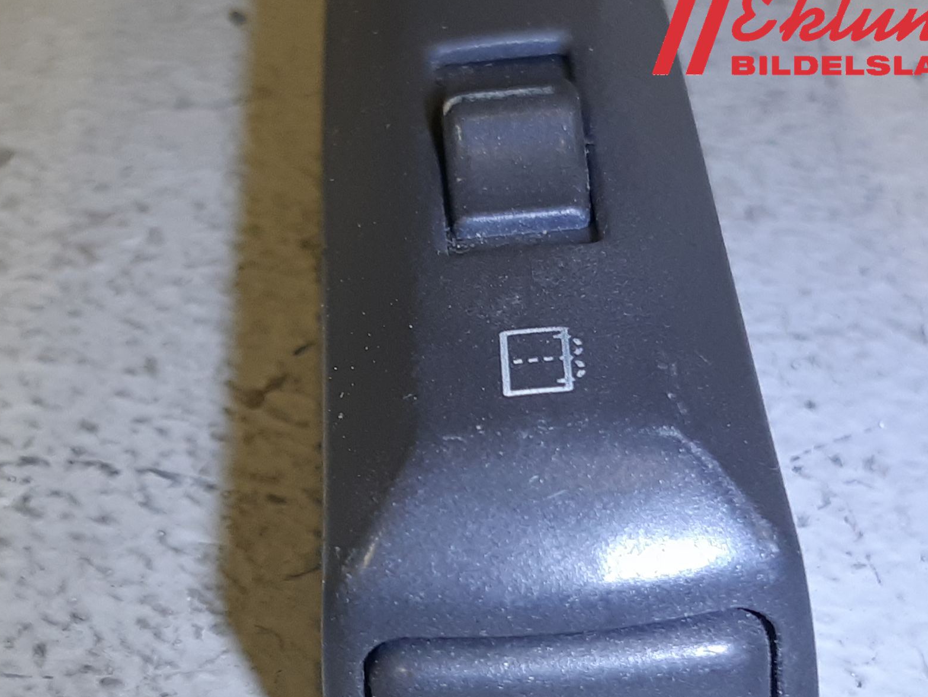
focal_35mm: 34
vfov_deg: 41.5
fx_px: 912
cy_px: 430
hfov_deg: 53.8
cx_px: 409
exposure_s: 1/50
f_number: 1.7
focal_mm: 3.93
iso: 80
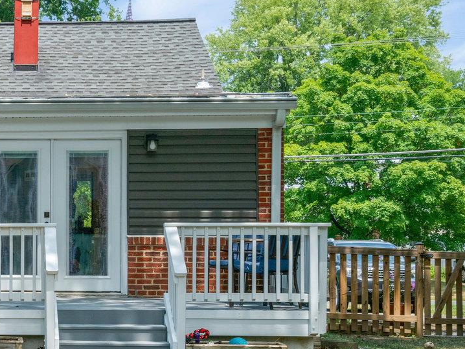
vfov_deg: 15.4
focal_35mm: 96
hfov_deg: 19.3
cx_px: -82
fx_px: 1290
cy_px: 243
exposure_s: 1/1600
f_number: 8
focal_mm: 35
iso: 1000
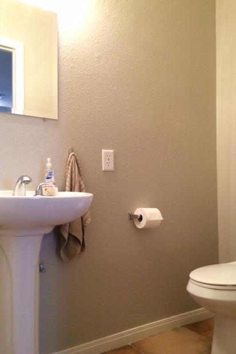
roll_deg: +1.1
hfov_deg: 42.3
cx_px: 119
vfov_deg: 60.3
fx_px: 305
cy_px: 178
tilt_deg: +1.4
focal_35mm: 31
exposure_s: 1/15
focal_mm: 4.15
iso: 250
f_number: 2.2
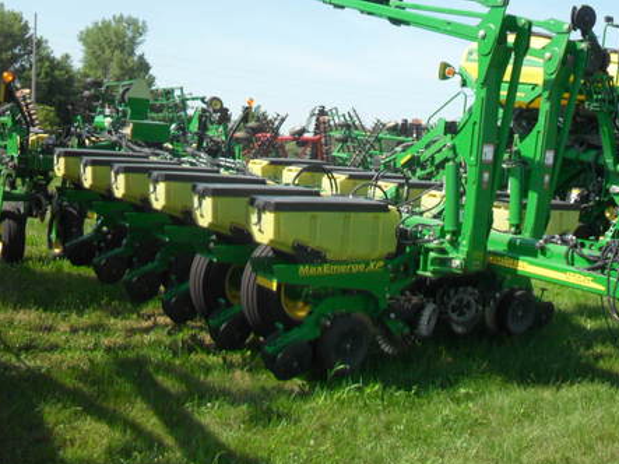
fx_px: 769
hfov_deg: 43.6
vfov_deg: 33.6
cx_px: 379
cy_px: 218
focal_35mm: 43
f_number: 8.9
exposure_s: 1/90
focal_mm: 6.2
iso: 100
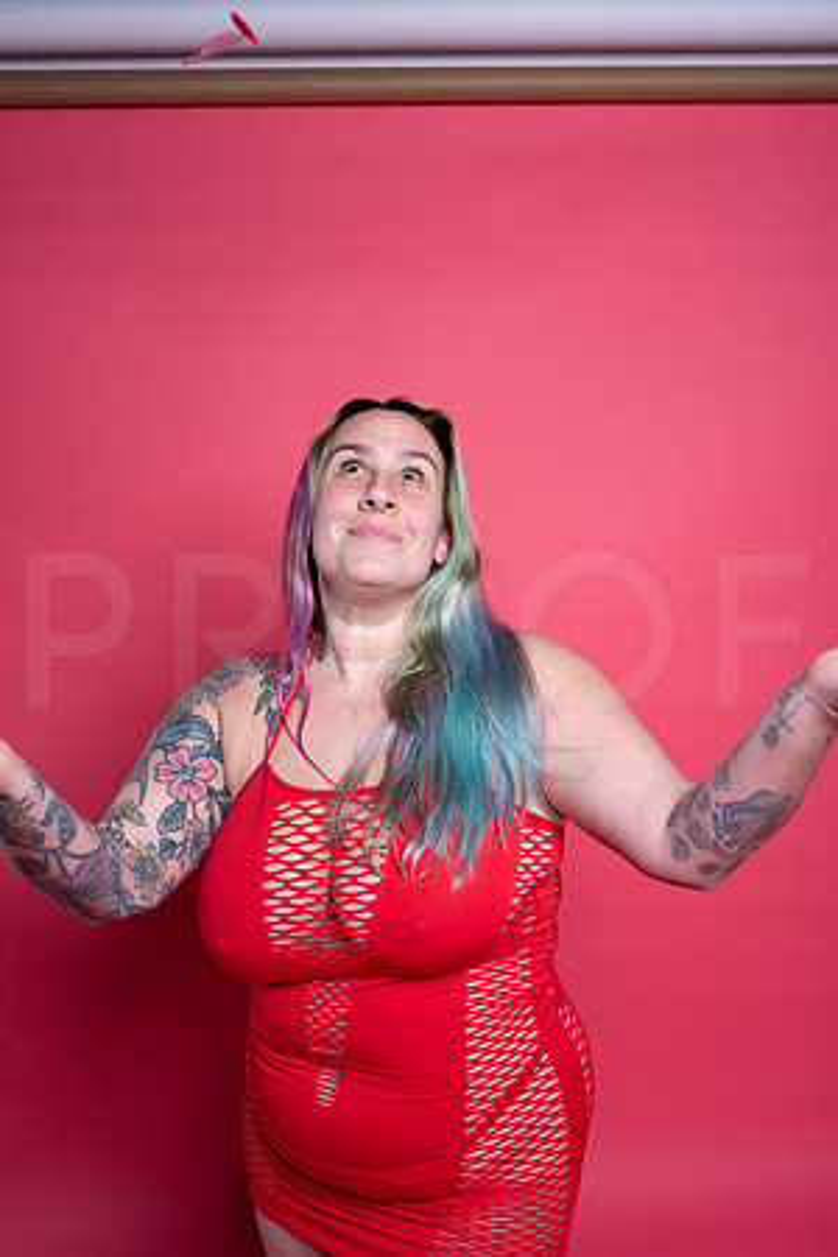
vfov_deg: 54.4
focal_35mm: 35
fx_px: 1222
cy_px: 628
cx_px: 419
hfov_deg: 37.9
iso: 250
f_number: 5.6
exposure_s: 1/400
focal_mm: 35
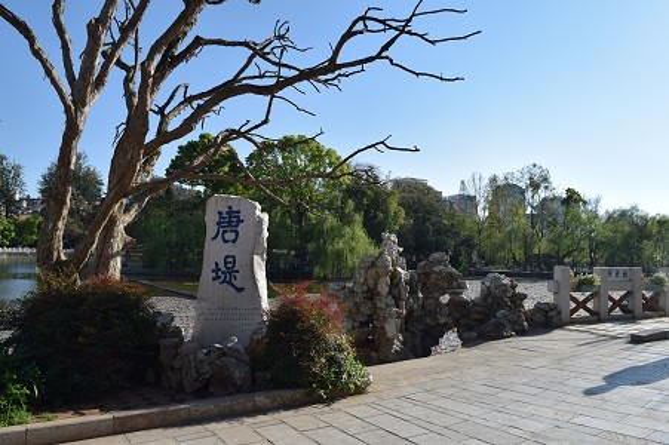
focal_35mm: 27
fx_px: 501
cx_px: 334
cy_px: 222
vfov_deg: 47.9
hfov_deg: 67.4
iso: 200
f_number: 10
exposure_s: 1/400
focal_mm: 18
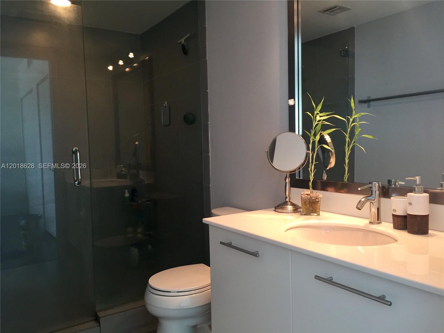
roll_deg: +1.3
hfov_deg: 61.7
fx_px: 372
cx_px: 222
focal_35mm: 29
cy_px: 166
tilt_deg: -4.1
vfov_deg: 48.2
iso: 100
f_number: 2.2
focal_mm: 4.15
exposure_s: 1/30
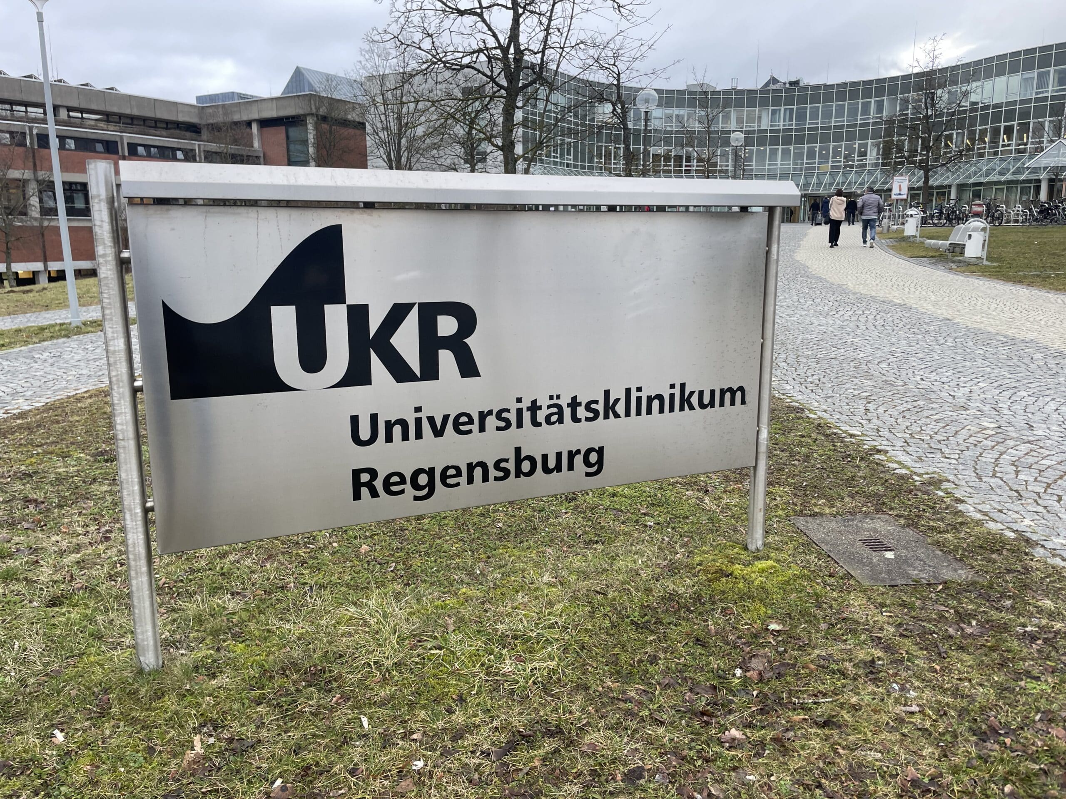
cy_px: 400
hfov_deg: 67.3
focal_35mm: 26
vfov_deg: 53.1
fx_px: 801
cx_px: 533
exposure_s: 1/121
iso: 50
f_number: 1.6
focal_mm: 4.2
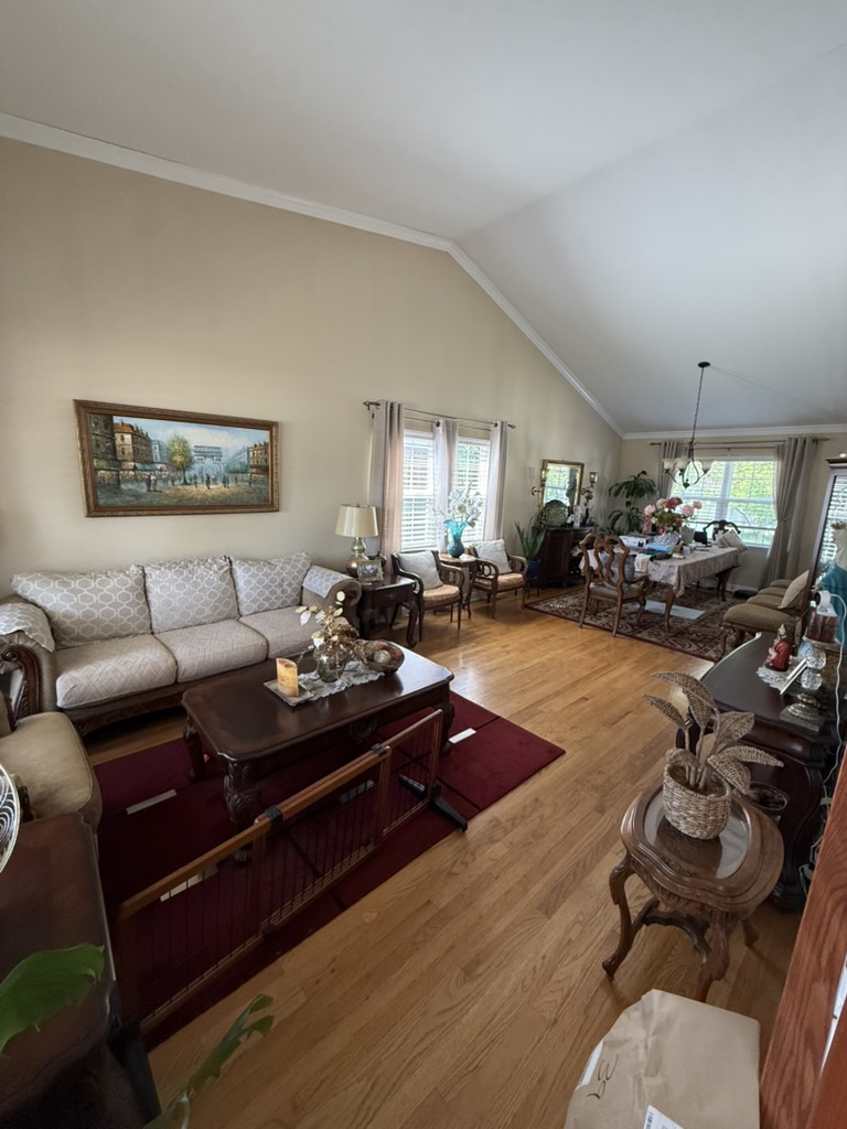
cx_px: 424
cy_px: 564
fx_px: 457
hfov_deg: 85.7
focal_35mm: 14
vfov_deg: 102.1
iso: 320
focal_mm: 2.22
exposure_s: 1/99
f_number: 2.2
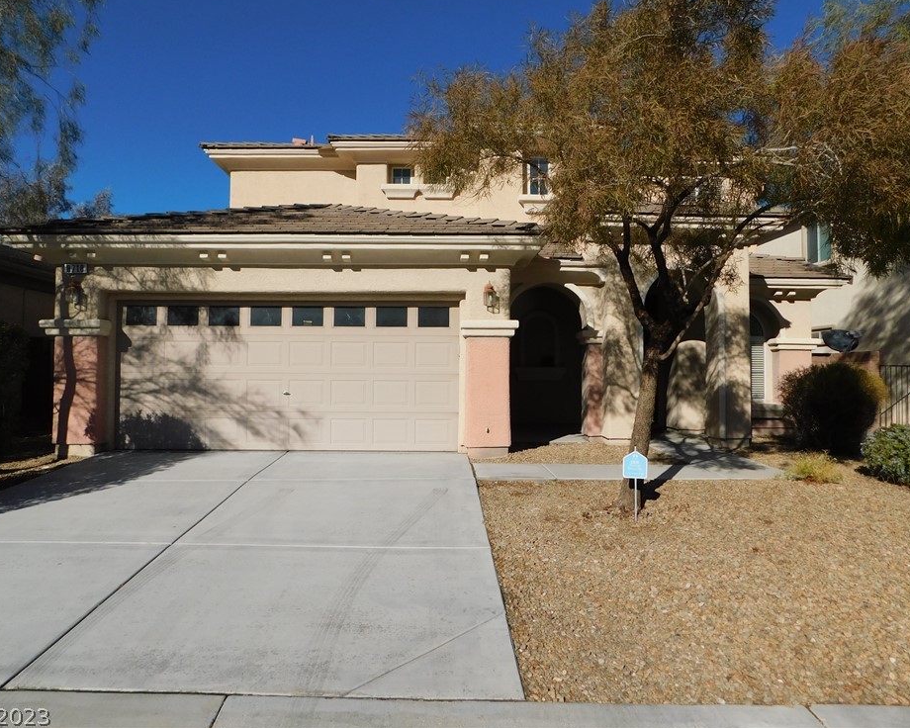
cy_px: 353
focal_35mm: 25
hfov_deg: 68.1
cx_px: 448
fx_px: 673
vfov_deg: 56.8
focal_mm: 4
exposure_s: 1/1000
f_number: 6
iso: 125
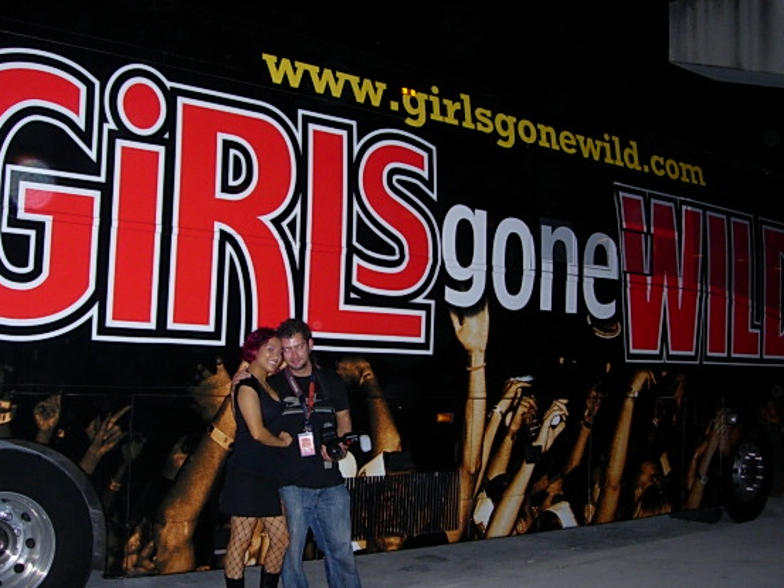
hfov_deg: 42.9
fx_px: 997
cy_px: 305
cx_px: 387
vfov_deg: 32.9
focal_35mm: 44
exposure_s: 1/161
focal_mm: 7.8
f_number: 2.8
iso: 200
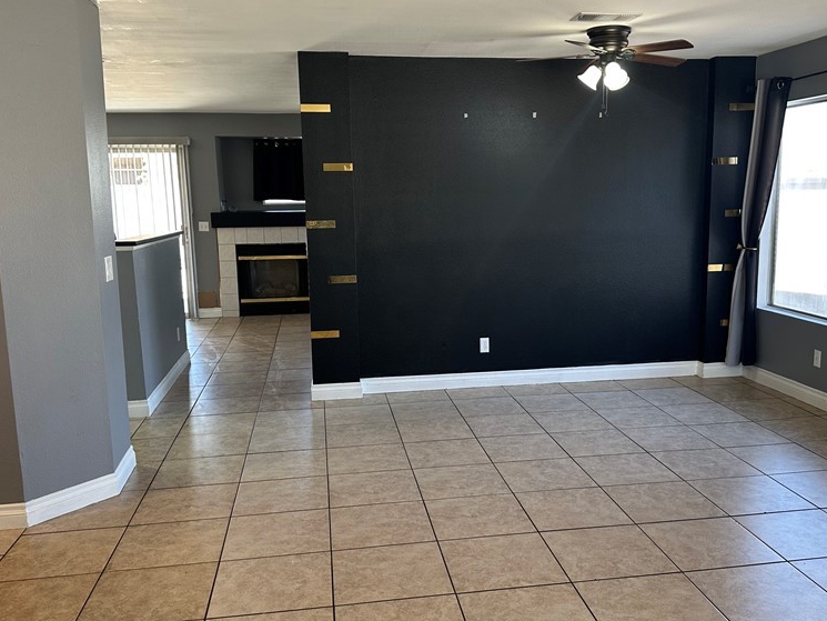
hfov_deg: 55.3
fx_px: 789
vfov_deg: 43.0
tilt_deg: -8.7
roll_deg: +0.7
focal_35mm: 33
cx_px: 451
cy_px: 308
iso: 125
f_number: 1.78
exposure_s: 1/60
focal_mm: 6.86
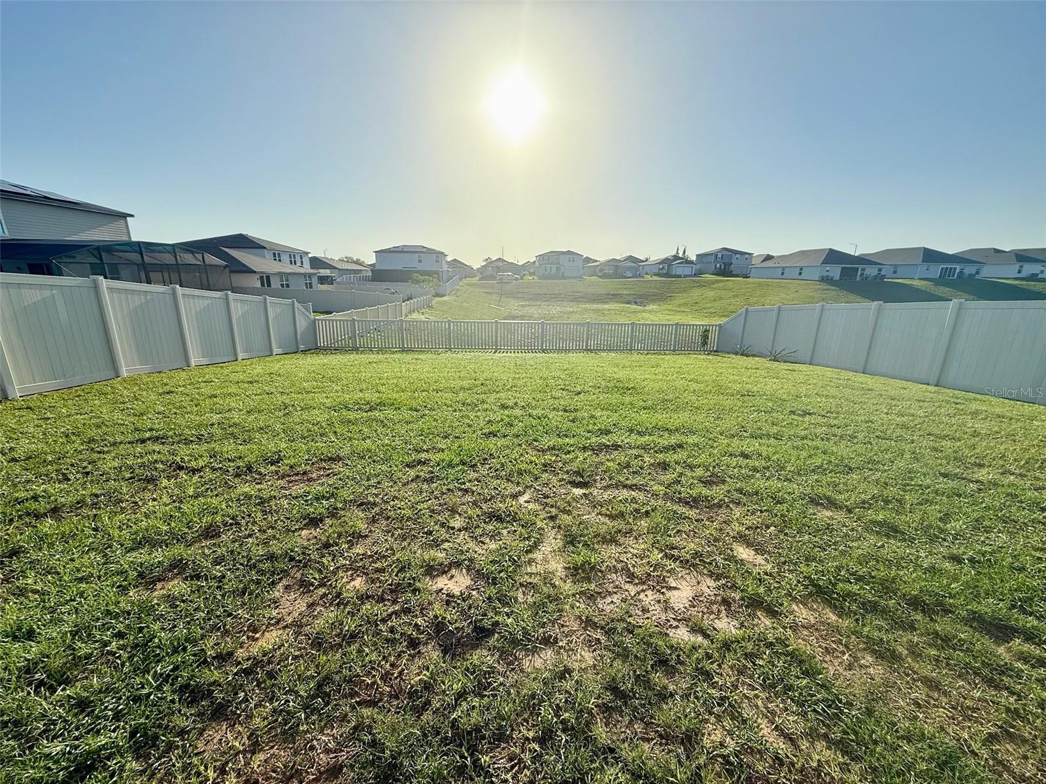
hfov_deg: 102.1
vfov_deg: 85.7
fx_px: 423
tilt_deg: -15.4
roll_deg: -0.8
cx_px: 523
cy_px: 392
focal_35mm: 14
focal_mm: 2.22
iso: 64
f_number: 2.2
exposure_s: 1/2611
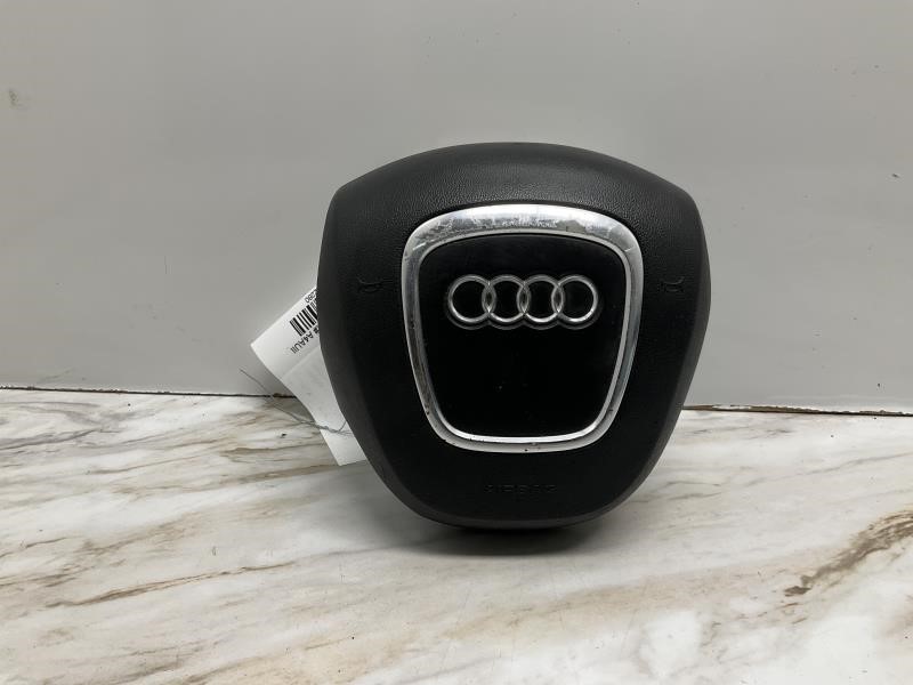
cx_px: 456
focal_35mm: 29
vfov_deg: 48.2
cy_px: 342
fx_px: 765
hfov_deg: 61.7
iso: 25
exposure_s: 1/409
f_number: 1.8
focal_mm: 3
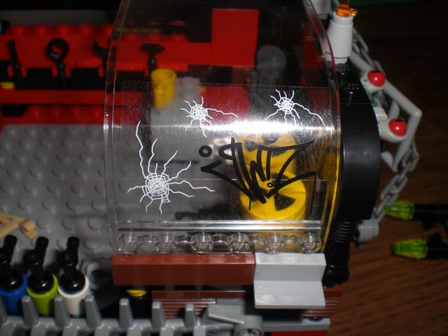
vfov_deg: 37.7
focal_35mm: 38
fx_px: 492
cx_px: 224
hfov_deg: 49.0
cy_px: 168
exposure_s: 1/60
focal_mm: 6.3
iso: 50
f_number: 4.4
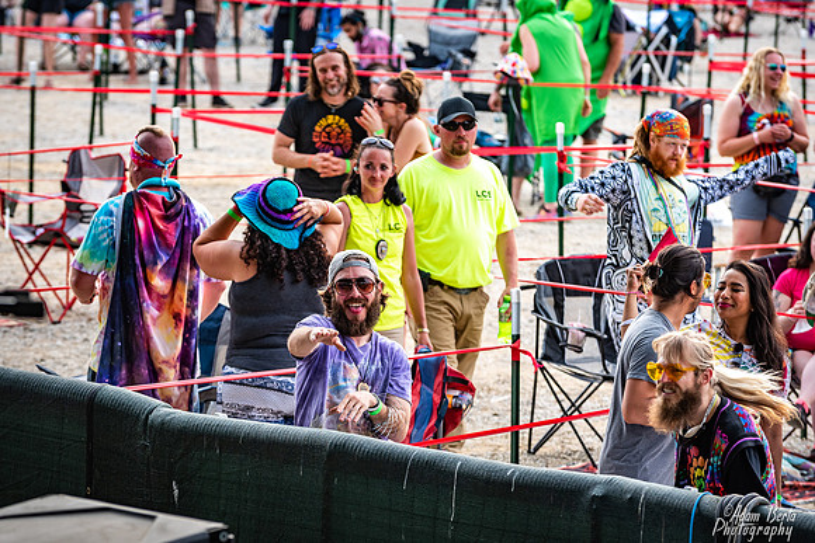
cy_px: 315
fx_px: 5257
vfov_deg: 5.9
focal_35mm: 232
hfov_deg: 8.9
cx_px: 342
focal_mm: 200
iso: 800
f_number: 5.6
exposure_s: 1/320
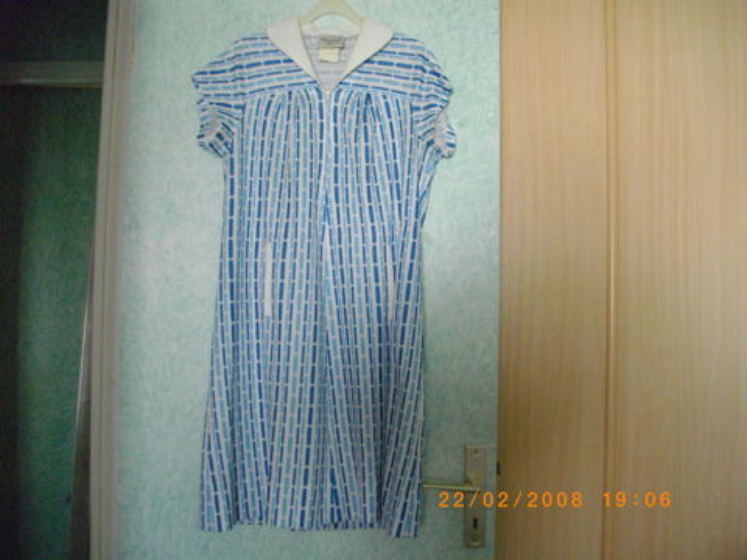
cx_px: 374
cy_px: 280
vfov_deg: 44.2
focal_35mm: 32
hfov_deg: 56.8
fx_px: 691
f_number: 2.9
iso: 476
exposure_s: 1/50
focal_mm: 5.7
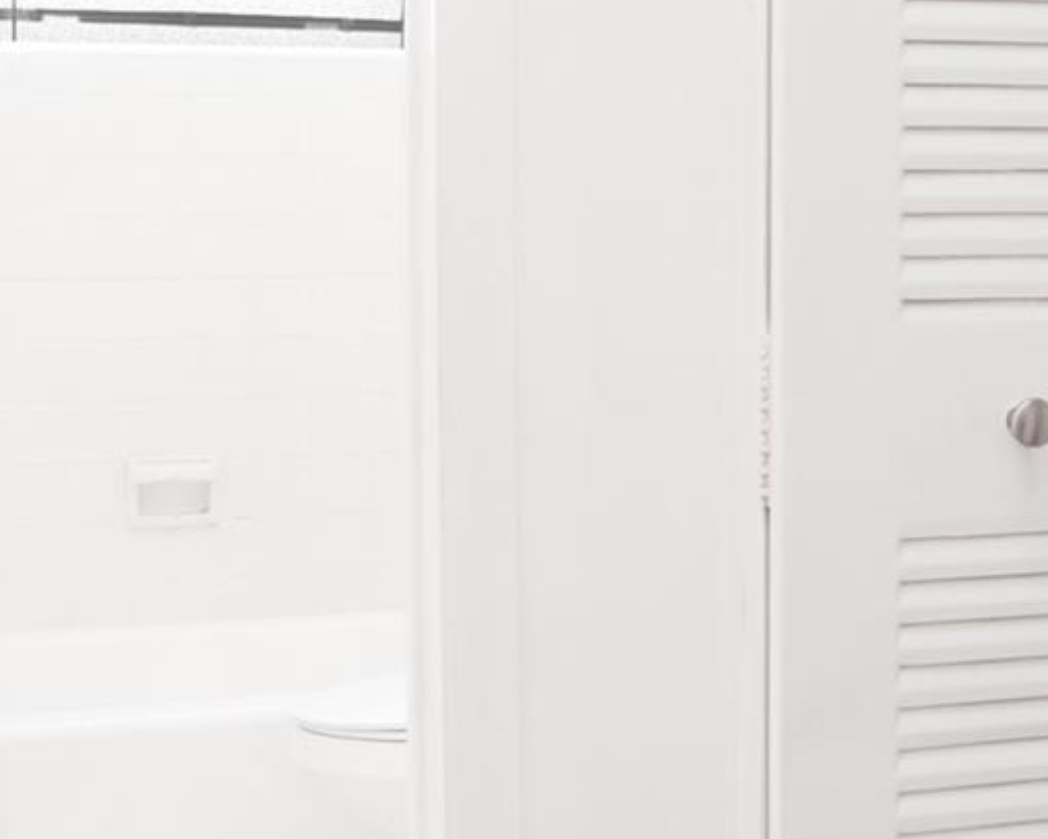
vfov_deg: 21.4
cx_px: 841
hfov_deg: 26.3
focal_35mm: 71
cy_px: 210
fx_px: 2203
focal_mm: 24
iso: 1000
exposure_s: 1/100
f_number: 6.3
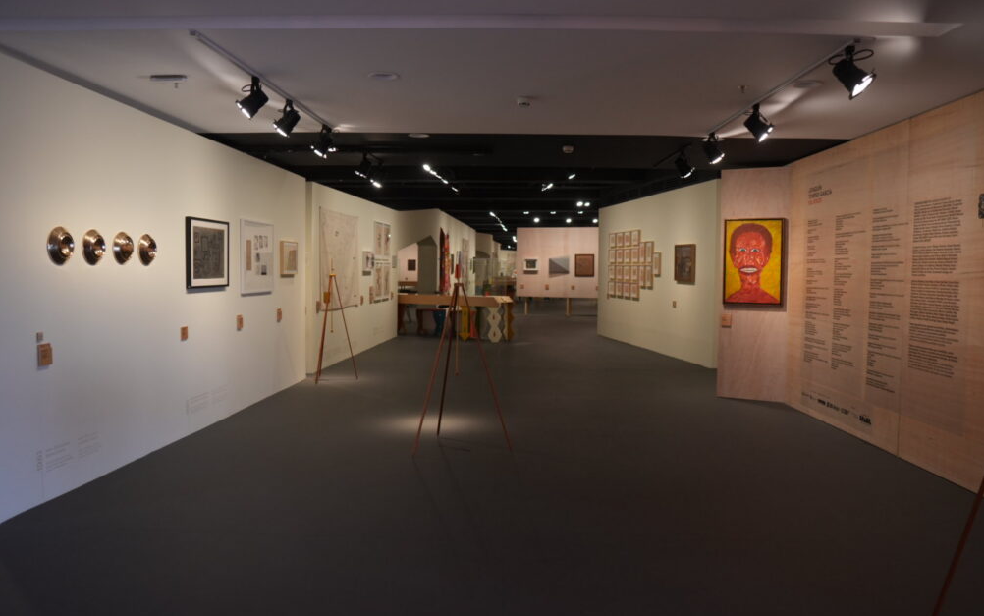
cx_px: 502
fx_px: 671
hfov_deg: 72.5
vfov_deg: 49.3
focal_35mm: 25
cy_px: 304
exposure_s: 1/125
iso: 800
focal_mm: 16
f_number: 1.8
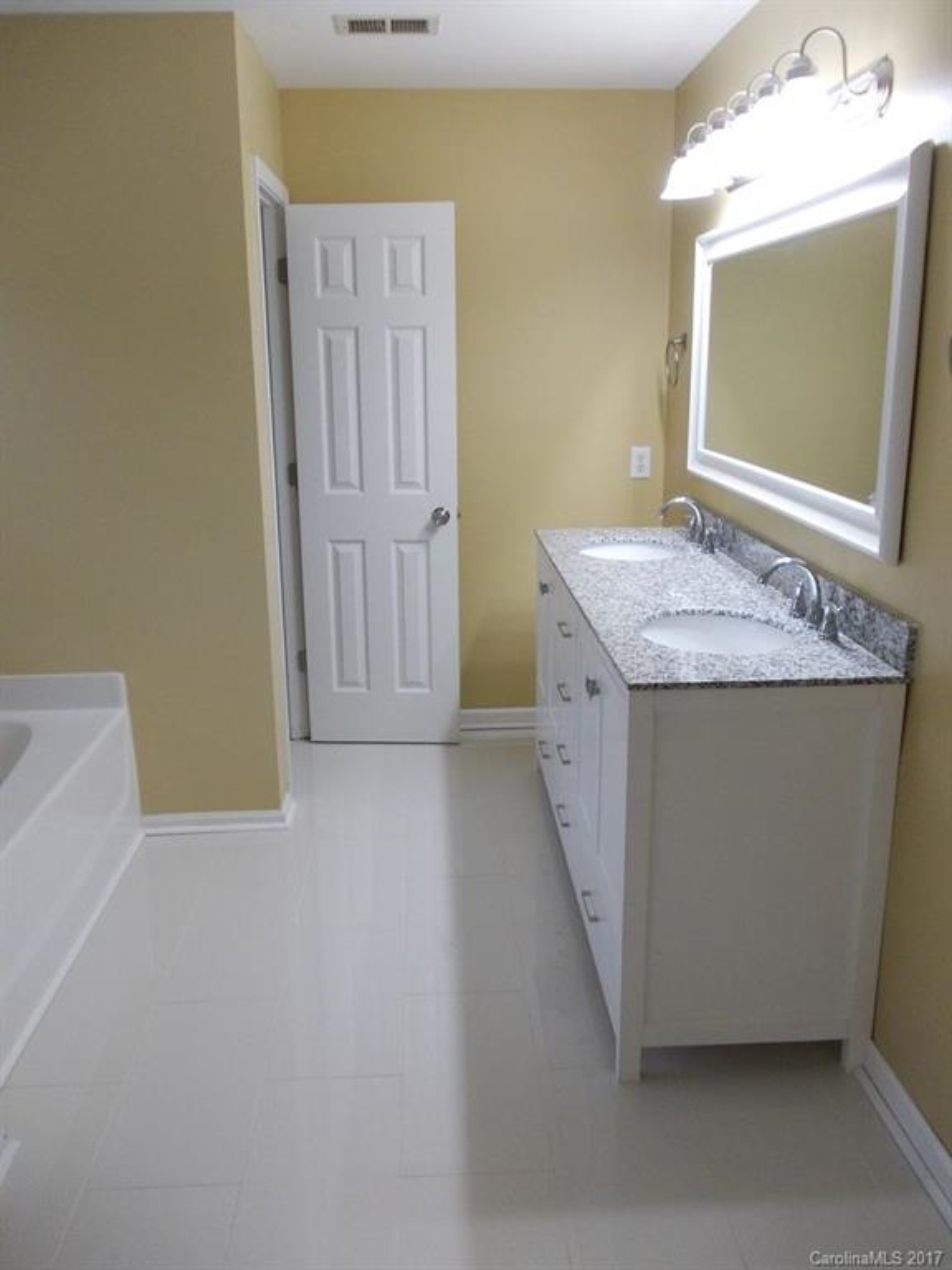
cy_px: 635
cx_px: 476
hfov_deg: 49.7
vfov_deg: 63.4
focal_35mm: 28
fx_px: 1027
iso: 100
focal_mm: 4
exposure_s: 1/25
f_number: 2.7
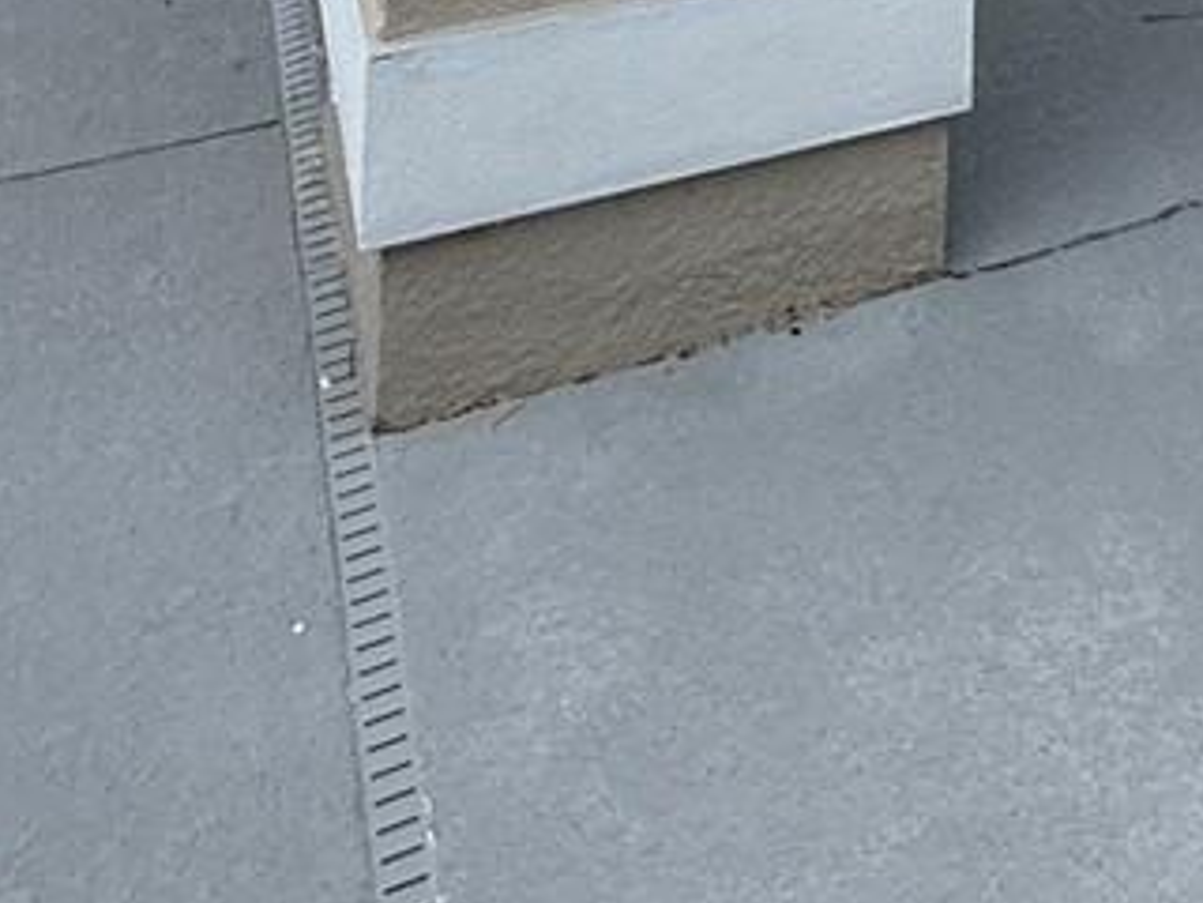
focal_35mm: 70
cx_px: 1398
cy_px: -1200
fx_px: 2433
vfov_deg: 14.6
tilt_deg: +0.5
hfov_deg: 25.3
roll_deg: -1.6
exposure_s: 1/1464
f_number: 2.2
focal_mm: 2.22
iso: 80
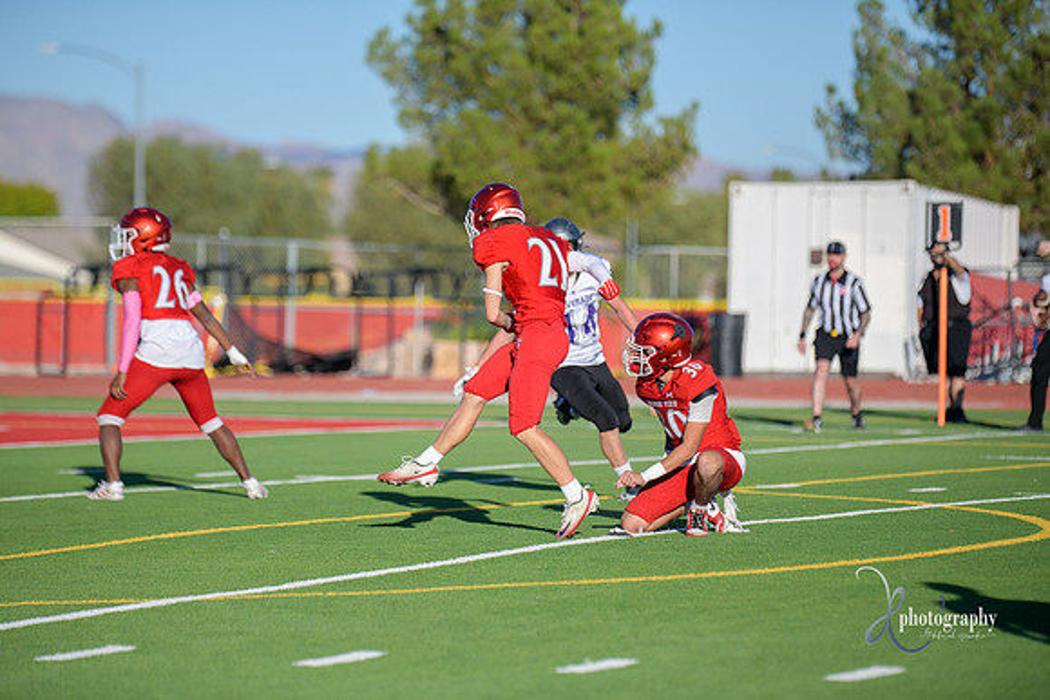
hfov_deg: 9.4
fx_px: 6418
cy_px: 350
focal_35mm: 220
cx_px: 525
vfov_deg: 6.2
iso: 400
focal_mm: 220
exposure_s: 1/6400
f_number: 2.8
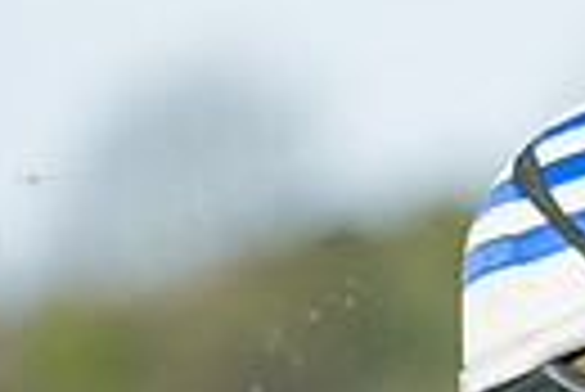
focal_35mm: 2082
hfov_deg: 1.0
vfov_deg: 0.7
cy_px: 981
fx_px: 33870
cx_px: 1445
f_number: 4.5
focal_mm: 400
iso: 1000
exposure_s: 1/2000
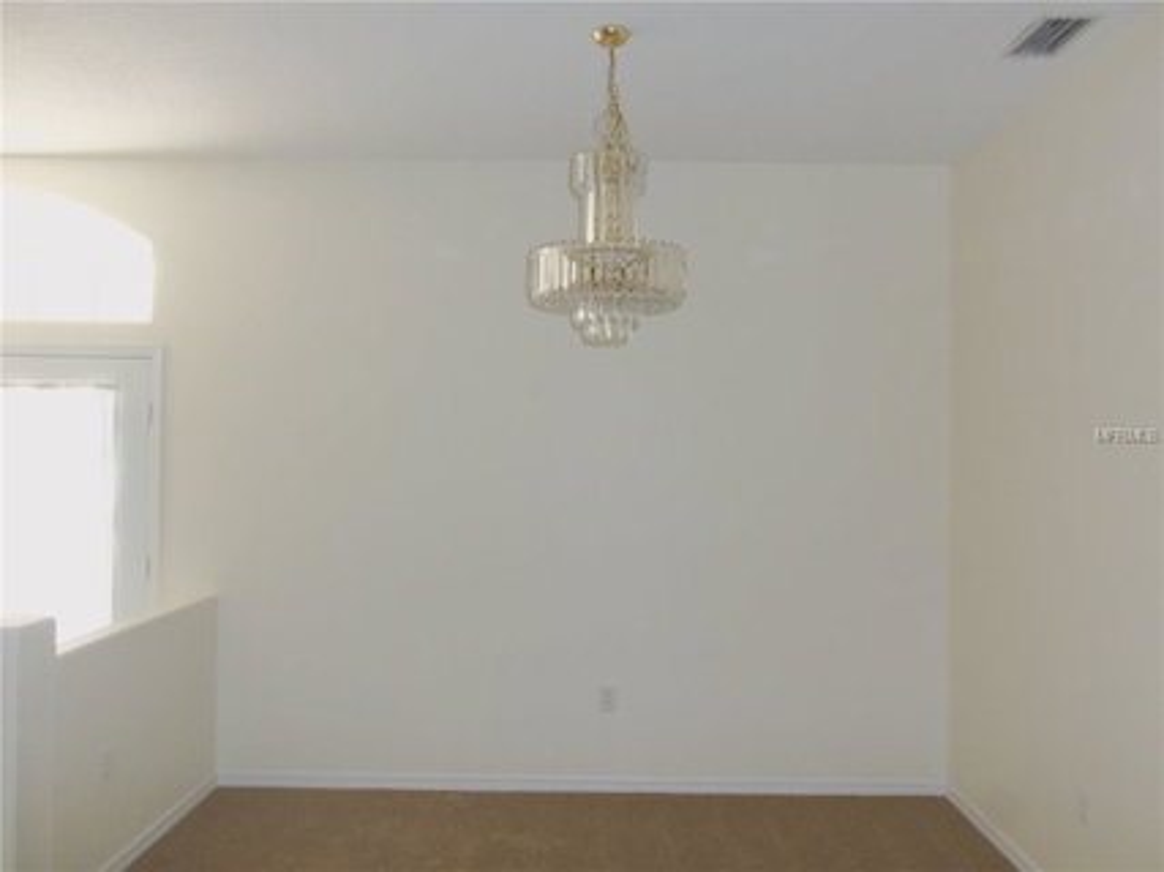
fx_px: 941
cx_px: 582
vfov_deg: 49.7
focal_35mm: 28
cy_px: 436
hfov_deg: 63.5
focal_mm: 5.1
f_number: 3.3
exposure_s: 1/60
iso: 200
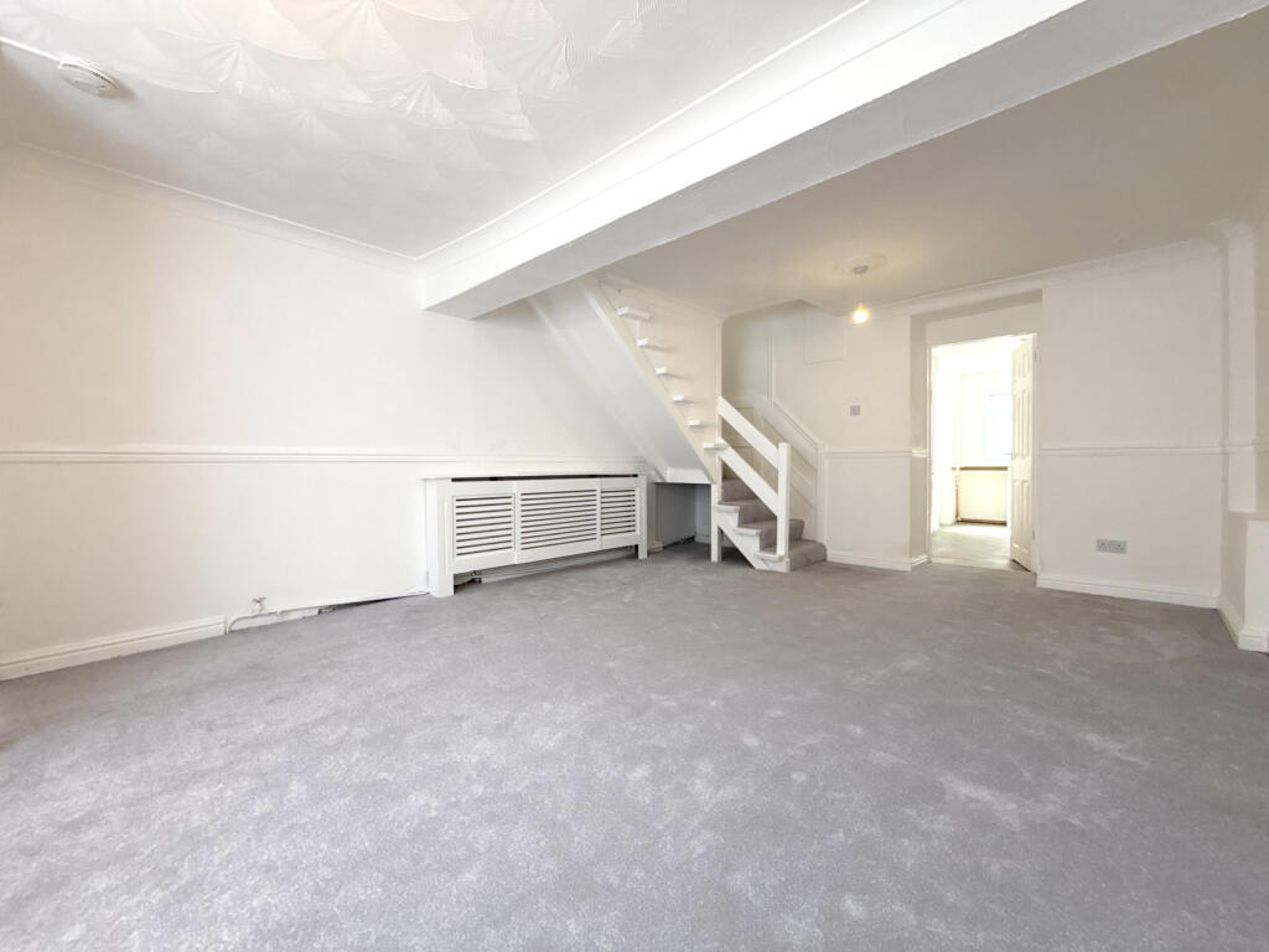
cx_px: 634
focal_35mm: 14
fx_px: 513
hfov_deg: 102.1
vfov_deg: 85.7
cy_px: 476
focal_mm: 2.22
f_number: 2.2
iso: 125
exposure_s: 1/100
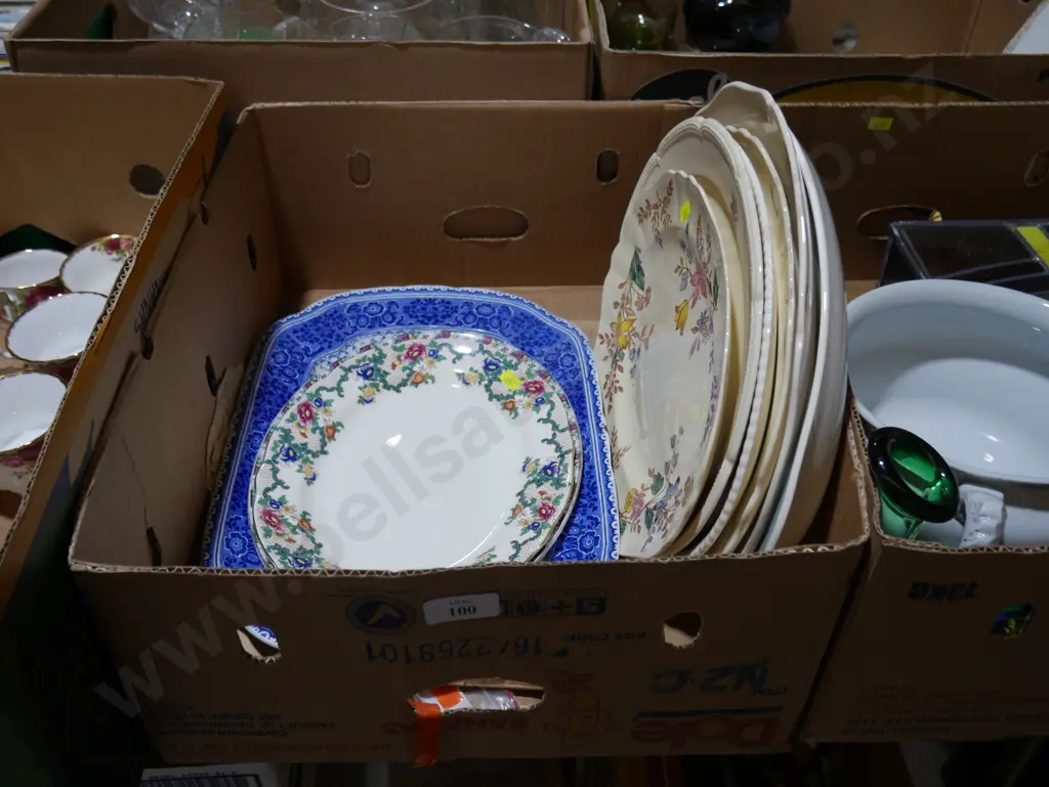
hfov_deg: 56.8
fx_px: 970
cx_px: 524
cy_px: 394
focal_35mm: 32
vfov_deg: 44.2
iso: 200
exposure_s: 1/160
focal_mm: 16
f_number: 3.6
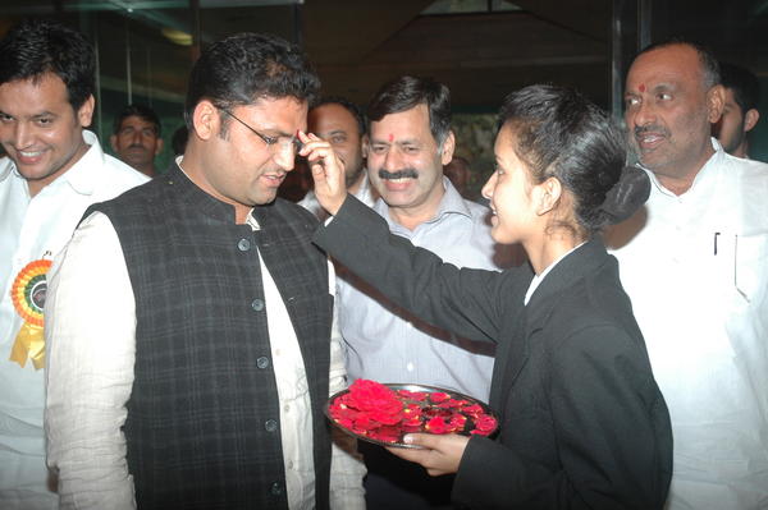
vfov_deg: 26.4
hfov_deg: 38.9
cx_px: 384
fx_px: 1087
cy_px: 255
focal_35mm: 51
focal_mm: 34
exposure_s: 1/60
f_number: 4.2
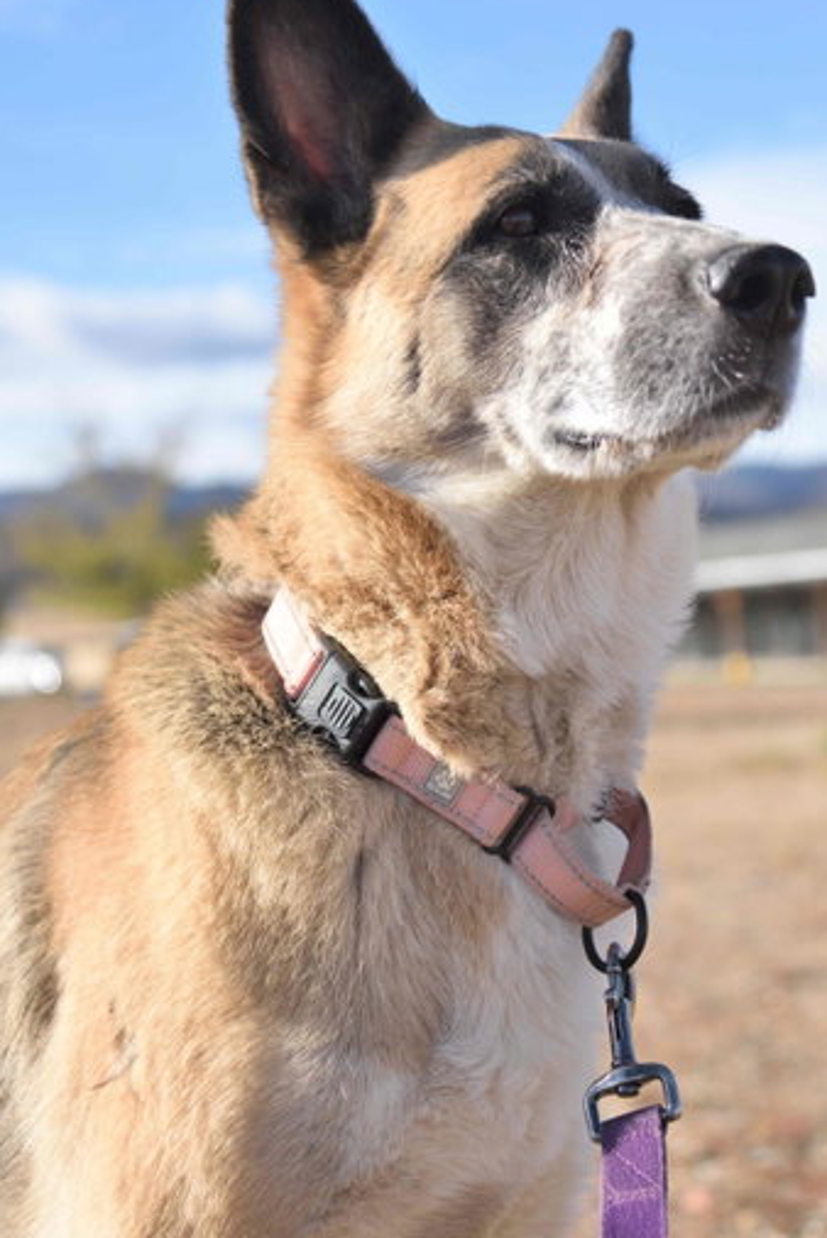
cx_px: 489
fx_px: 2443
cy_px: 628
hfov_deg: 19.2
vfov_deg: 28.4
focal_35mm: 71
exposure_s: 1/3200
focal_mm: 48
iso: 400
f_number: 4
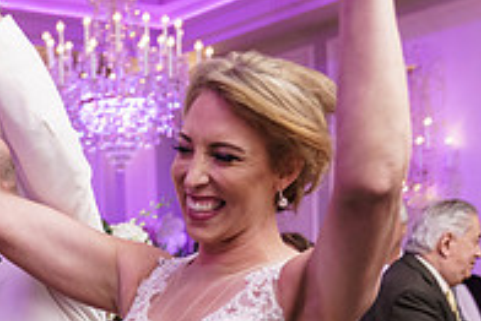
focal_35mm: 77
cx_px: 54
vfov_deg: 16.8
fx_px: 1030
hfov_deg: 25.5
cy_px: 408
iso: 1250
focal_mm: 26
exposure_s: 1/160
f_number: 2.8
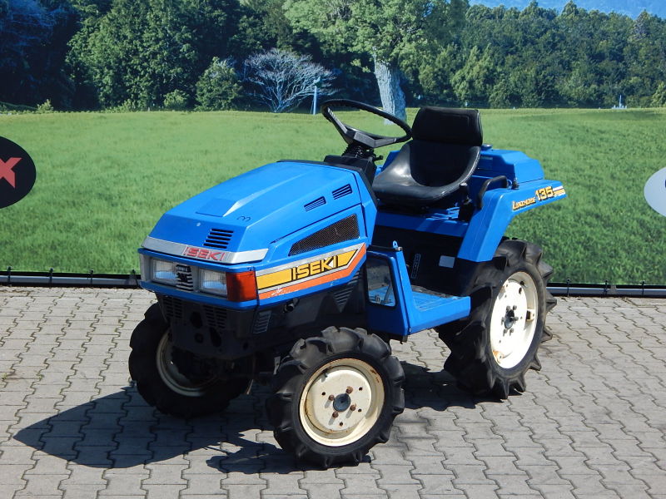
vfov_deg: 24.0
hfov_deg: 31.7
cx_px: 333
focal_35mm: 61
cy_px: 250
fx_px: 1174
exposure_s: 1/1000
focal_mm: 10.9
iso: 125
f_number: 4
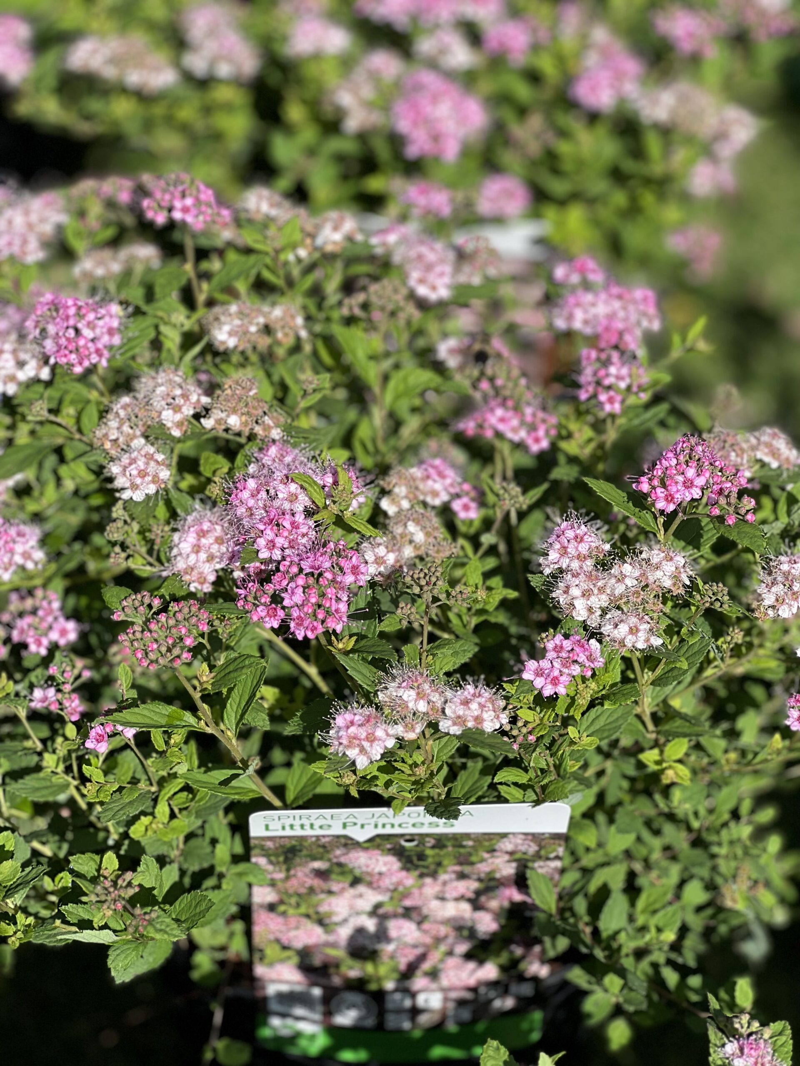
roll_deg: +0.1
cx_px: 400
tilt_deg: -40.9
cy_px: 533
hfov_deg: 19.1
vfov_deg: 25.3
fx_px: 2373
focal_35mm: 77
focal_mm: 9
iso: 32
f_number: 2.8
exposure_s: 1/579
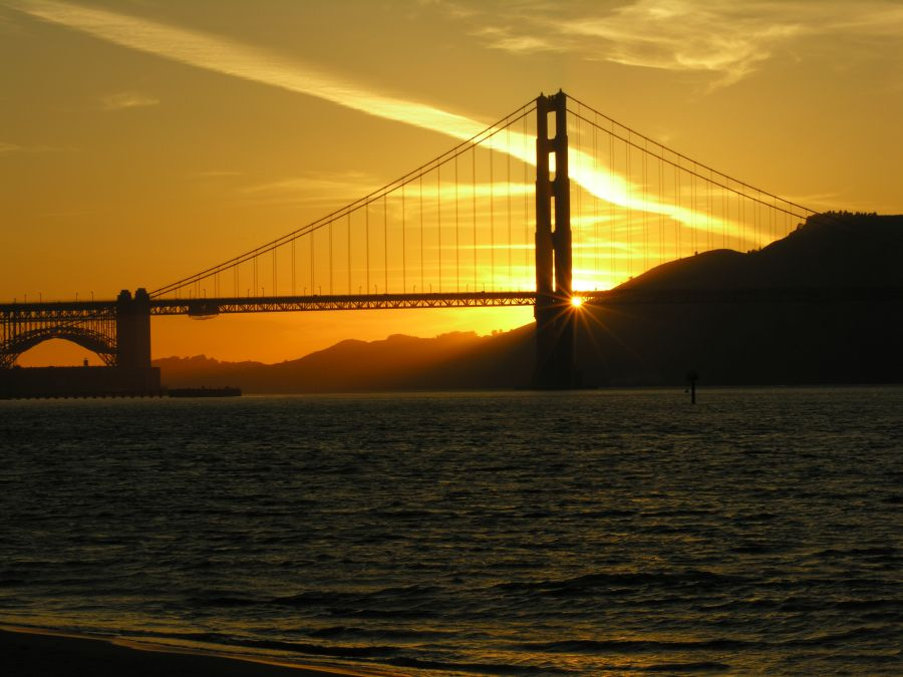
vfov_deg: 14.2
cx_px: 452
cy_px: 338
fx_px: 2713
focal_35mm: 104
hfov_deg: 18.9
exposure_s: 1/132
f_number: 7.4
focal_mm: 26.5
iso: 50
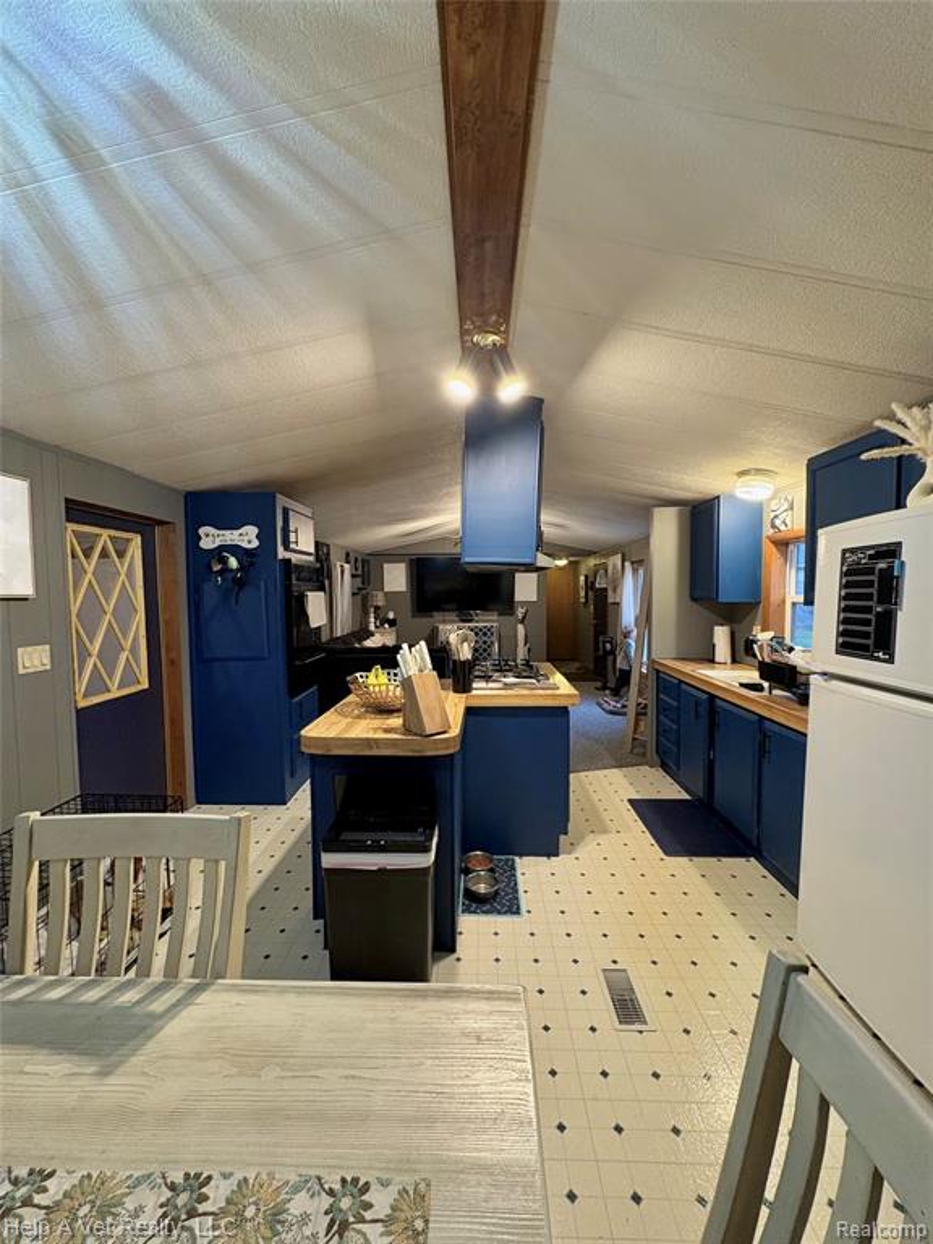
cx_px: 466
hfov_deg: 85.7
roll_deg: +0.3
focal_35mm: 14
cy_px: 622
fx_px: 503
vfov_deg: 102.1
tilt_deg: -3.2
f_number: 2.2
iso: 500
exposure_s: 1/60
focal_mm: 2.22
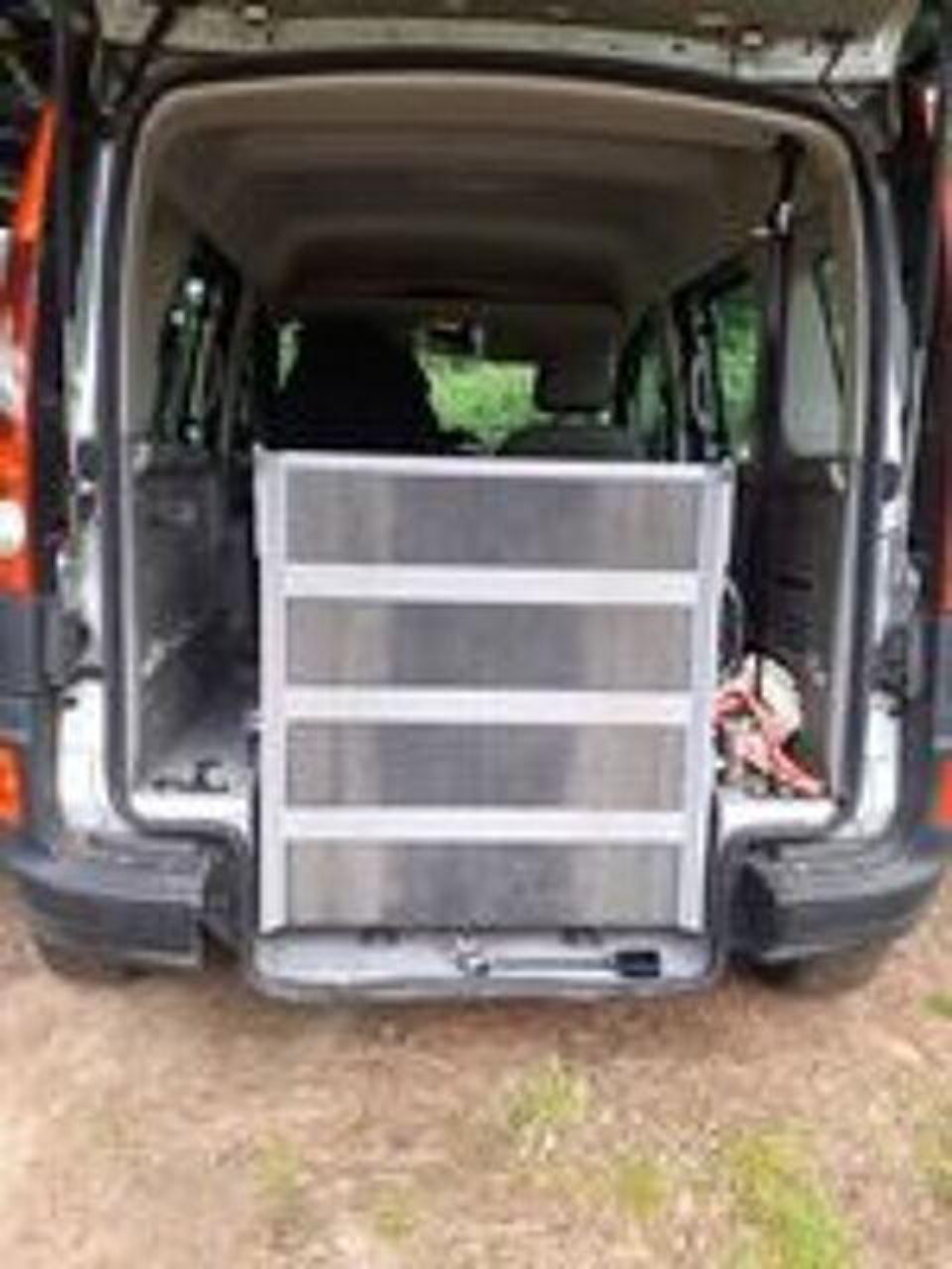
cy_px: 634
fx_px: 990
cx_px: 476
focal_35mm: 27
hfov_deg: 51.4
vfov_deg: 65.3
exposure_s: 1/100
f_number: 1.9
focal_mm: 3.6
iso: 80
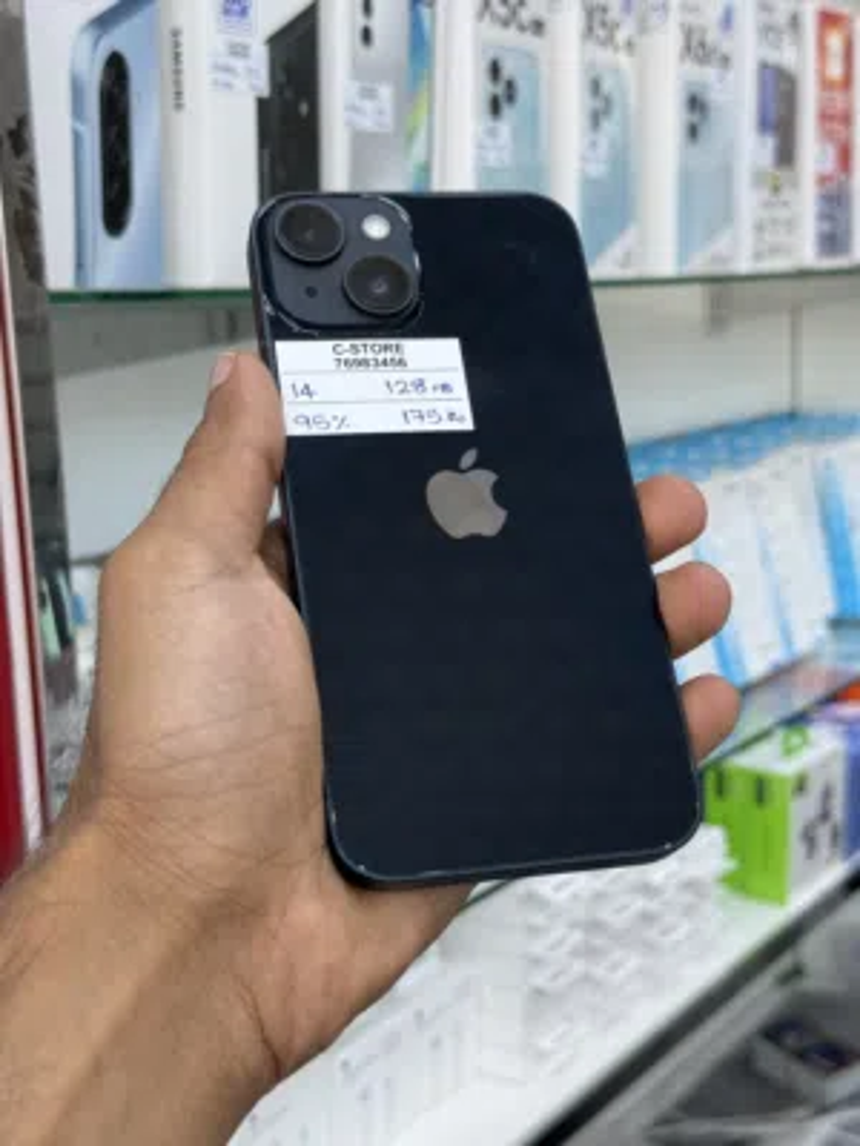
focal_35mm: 48
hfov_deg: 30.3
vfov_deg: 39.7
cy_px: 573
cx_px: 430
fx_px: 1590
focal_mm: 6.76
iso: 64
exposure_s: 1/377
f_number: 1.78
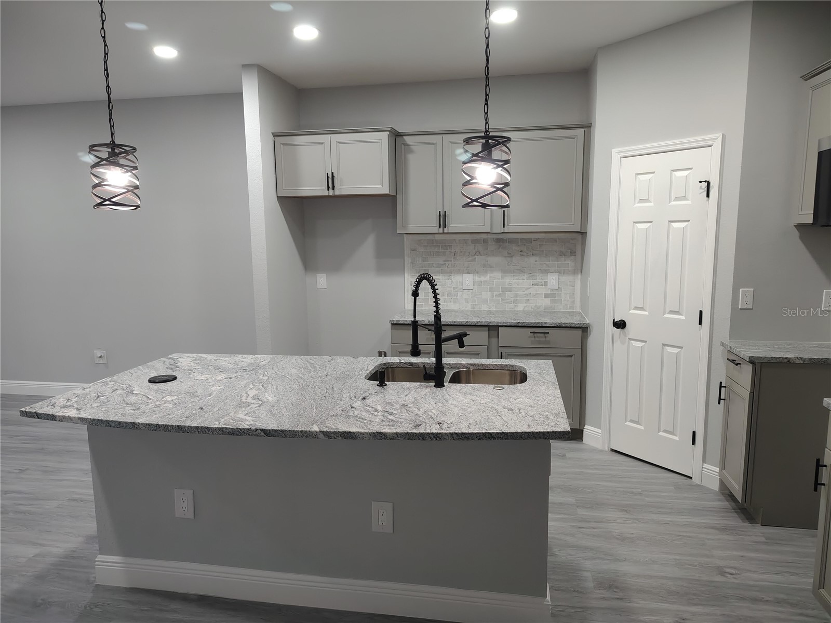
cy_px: 312
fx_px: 576
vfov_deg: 56.8
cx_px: 416
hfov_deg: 71.6
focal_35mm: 24
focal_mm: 5.56
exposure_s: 1/120
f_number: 1.8
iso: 1000
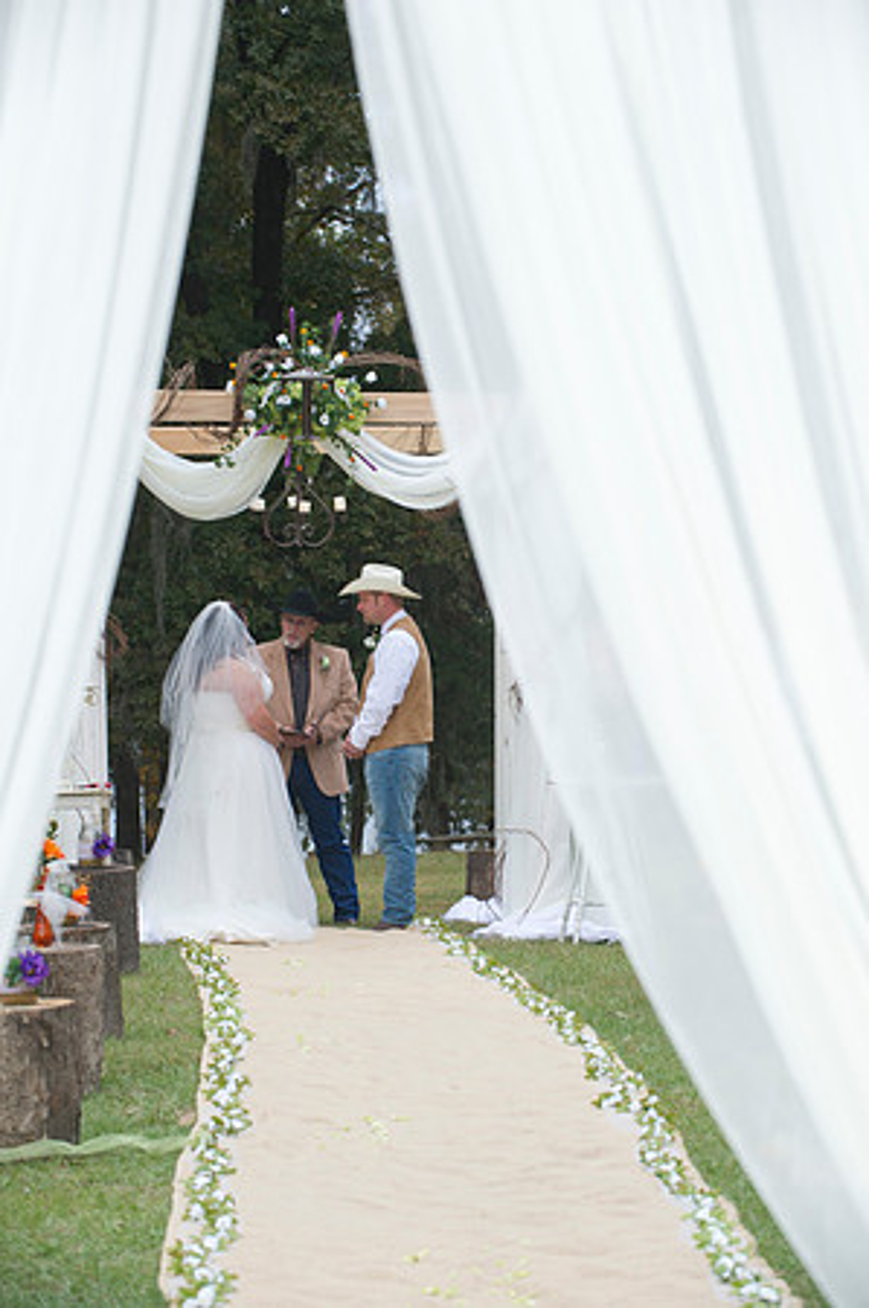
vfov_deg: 17.7
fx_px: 4210
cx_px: 434
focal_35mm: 116
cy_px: 654
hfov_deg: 11.8
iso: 800
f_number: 5.6
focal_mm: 116
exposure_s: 1/100
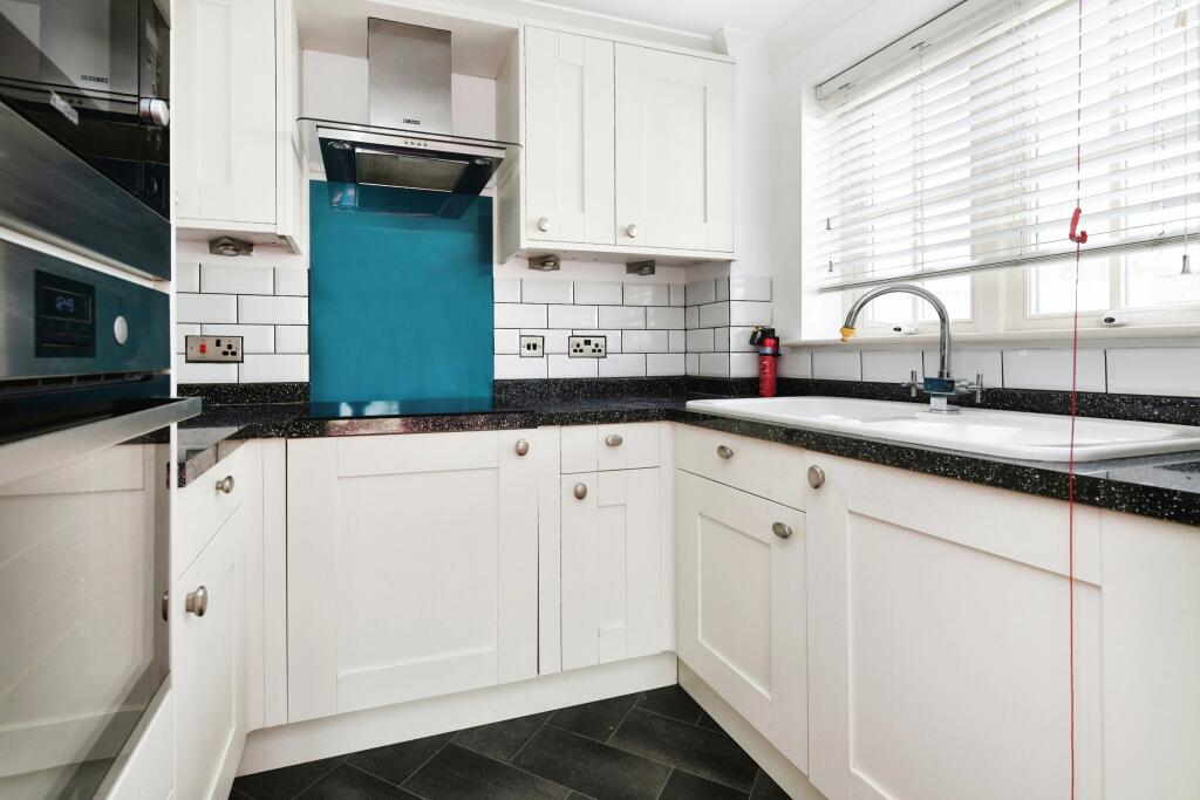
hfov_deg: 100.4
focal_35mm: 15
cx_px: 600
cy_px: 400
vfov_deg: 77.3
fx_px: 500
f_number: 8
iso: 800
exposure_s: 1/160
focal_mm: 15
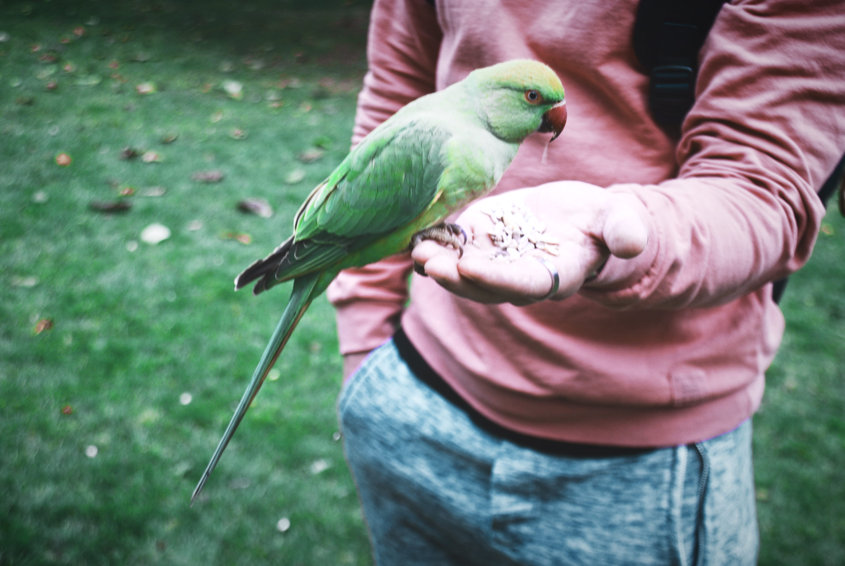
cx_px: 422
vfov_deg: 25.8
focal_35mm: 52
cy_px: 283
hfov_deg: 37.8
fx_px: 1234
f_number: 4.5
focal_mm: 35
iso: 200
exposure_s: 1/40
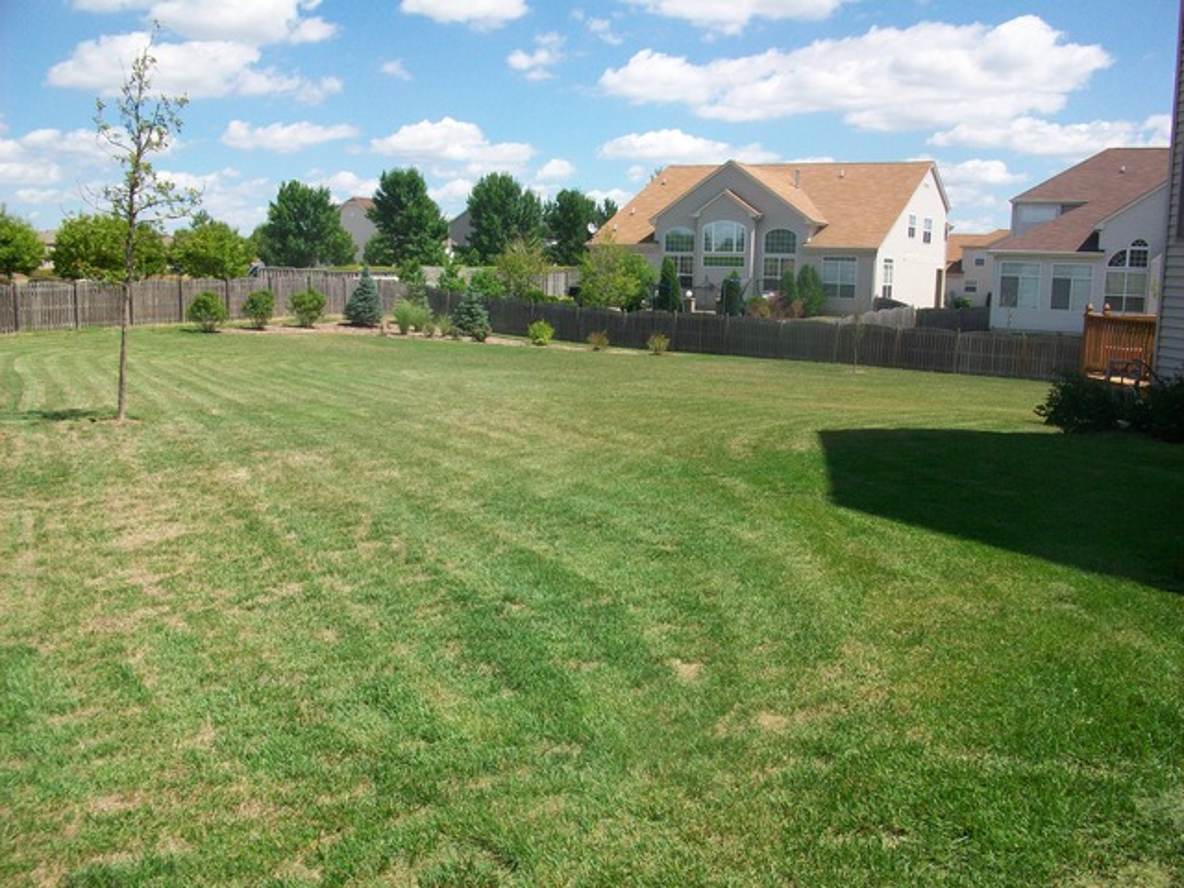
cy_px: 444
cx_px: 592
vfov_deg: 44.2
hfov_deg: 56.8
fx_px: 1095
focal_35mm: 32
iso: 64
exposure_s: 1/250
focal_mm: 5.7
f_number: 5.5
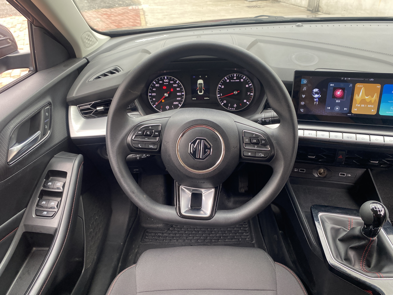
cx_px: 196
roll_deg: +4.4
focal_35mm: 26
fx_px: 295
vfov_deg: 53.1
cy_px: 148
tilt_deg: -31.8
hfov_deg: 67.3
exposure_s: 1/121
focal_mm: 4.25
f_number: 1.8
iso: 80
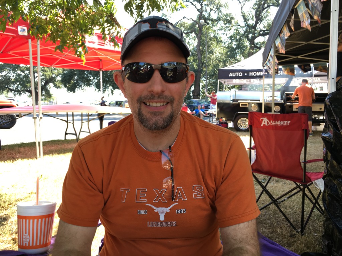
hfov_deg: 61.7
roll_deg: -1.0
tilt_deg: -1.9
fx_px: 287
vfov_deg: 48.2
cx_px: 171
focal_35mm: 29
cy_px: 128
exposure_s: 1/120
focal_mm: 4.15
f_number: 2.2
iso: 25
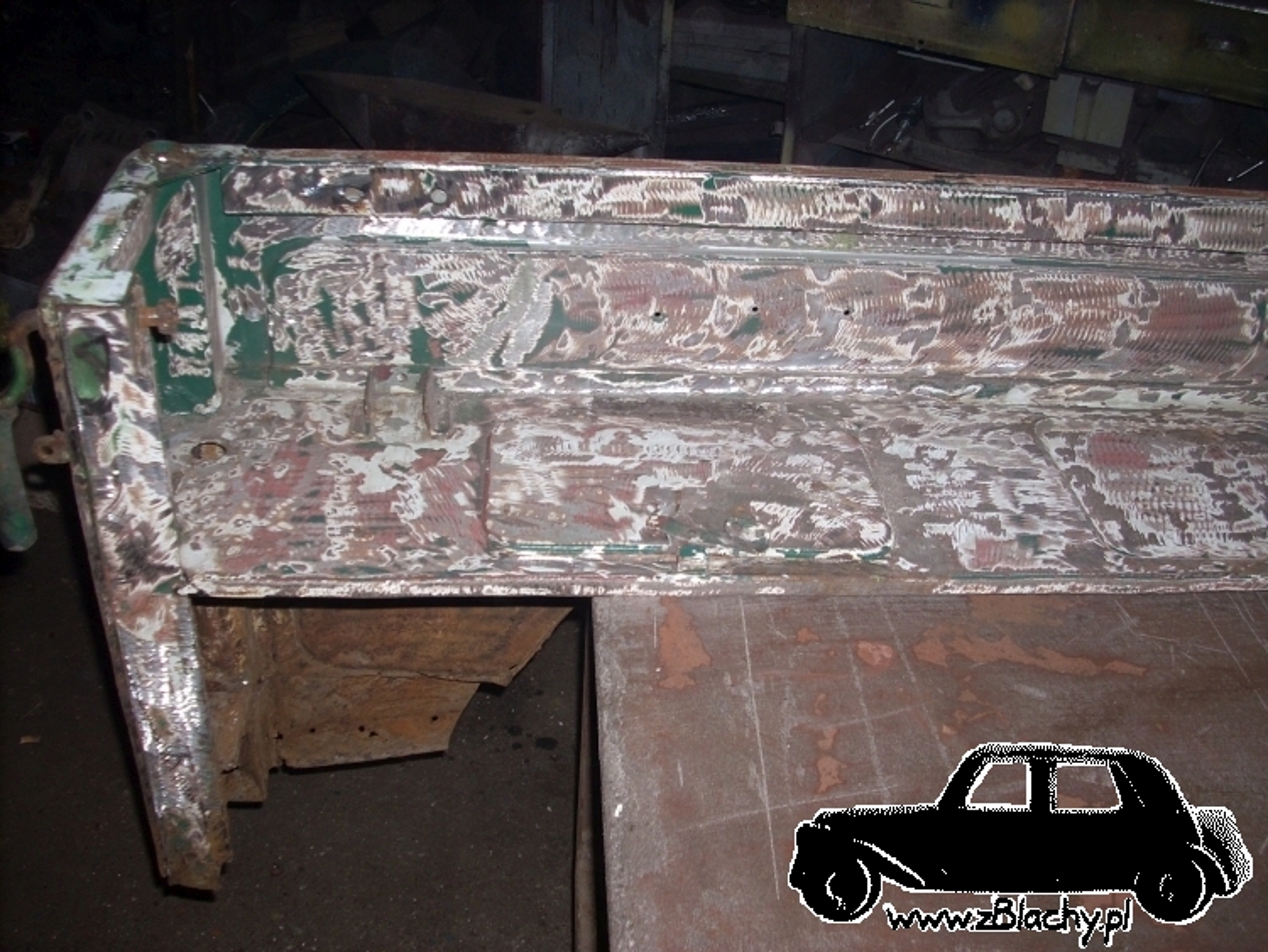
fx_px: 1356
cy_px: 476
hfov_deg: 50.1
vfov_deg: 38.7
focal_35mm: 37
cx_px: 634
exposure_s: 1/60
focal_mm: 6.2
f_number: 2.8
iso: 64
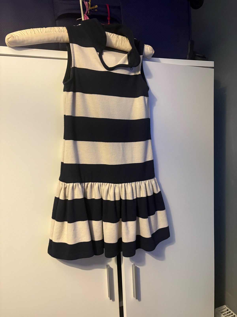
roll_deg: +3.6
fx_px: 237
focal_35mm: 26
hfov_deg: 53.1
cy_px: 158
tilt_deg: -5.7
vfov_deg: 67.3
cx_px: 118
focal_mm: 5.96
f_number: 1.6
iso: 500
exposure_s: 1/33
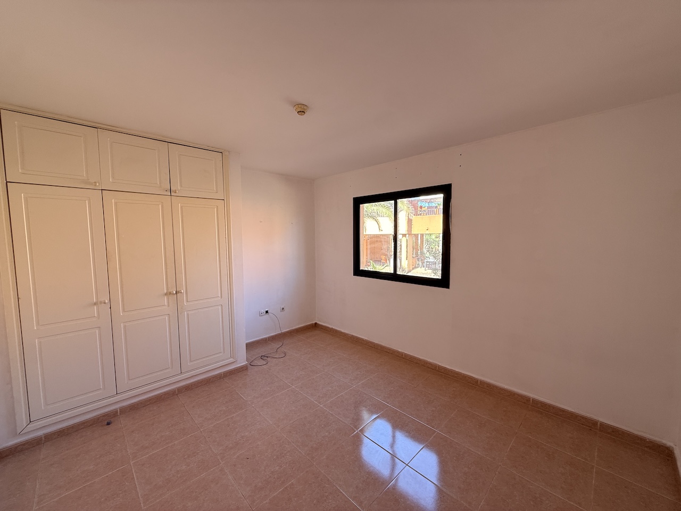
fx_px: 275
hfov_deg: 102.1
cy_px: 256
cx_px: 340
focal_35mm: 14
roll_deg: +0.7
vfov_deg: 85.7
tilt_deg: -4.2
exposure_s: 1/99
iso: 64
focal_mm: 2.22
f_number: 2.2
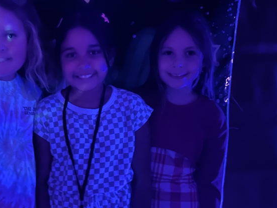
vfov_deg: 29.6
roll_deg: +1.5
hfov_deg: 38.8
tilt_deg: -13.7
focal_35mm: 48
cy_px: 164
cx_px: 73
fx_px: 384
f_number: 1.5
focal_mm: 5.7
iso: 2500
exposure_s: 1/5
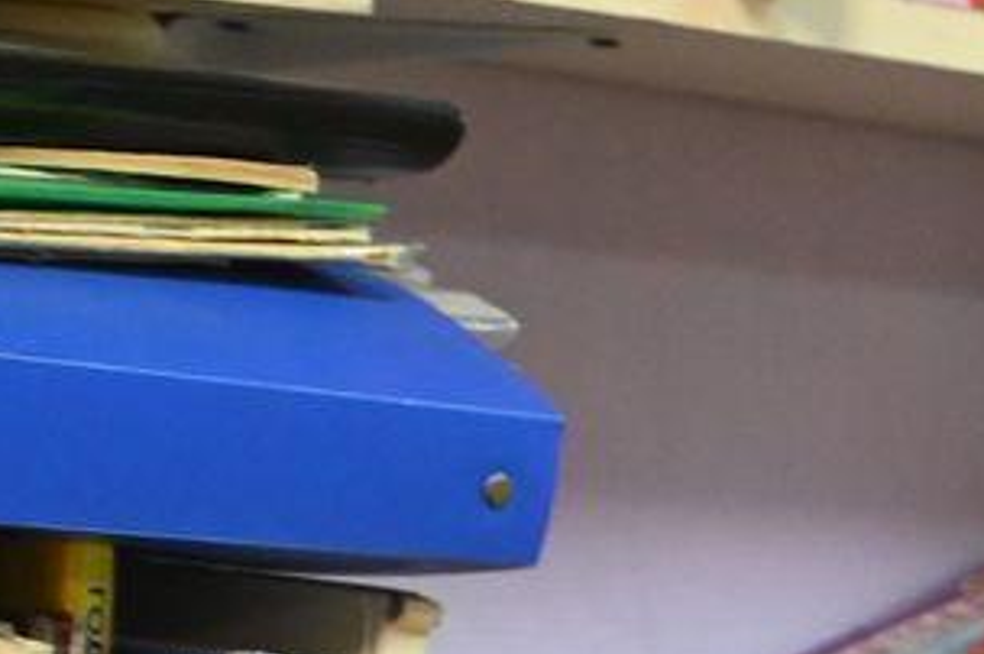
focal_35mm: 204
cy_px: 1684
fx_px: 5570
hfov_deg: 8.6
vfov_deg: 6.3
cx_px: 2858
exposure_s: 1/200
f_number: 5.6
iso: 4000
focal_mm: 31
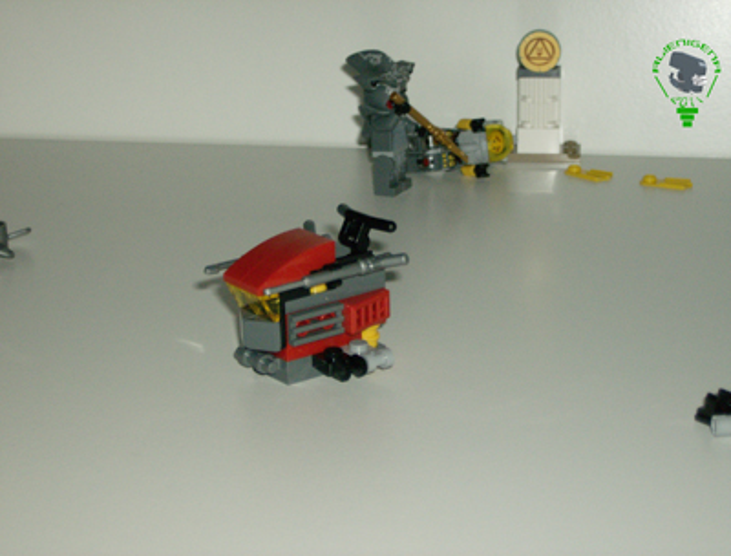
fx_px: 1804
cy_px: 278
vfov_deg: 17.5
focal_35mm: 85
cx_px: 366
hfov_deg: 22.9
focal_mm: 14.1
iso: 200
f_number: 4.2
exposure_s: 1/101
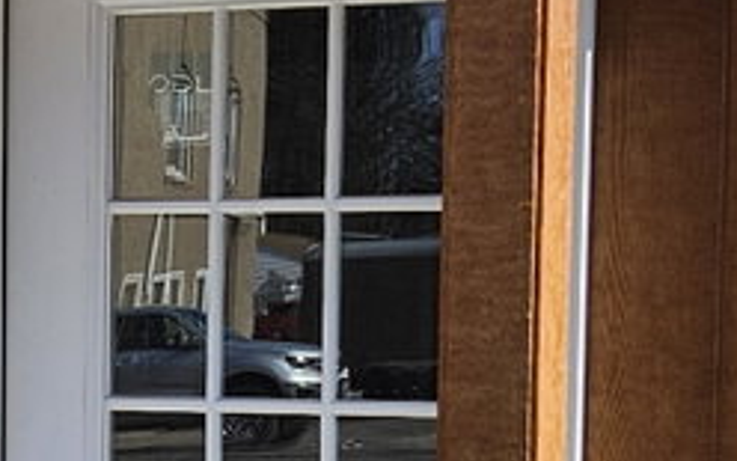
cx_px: -110
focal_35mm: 157
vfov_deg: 8.3
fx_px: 3153
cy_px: 556
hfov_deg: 13.0
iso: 25
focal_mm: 5.4
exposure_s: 1/1819
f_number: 1.8
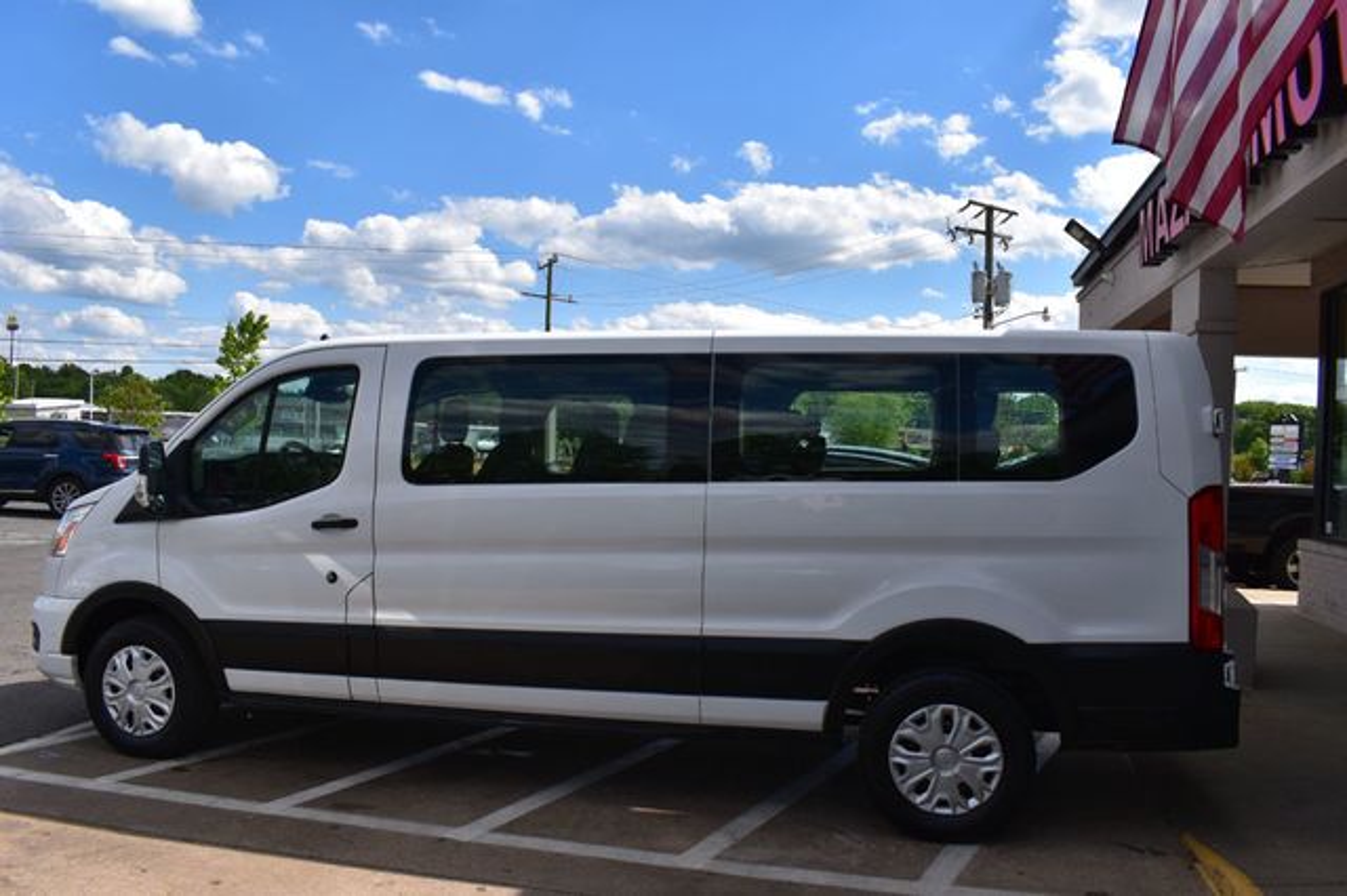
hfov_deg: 67.4
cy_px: 448
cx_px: 674
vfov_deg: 47.9
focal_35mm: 27
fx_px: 1010
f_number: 11
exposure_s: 1/500
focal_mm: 18
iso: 280
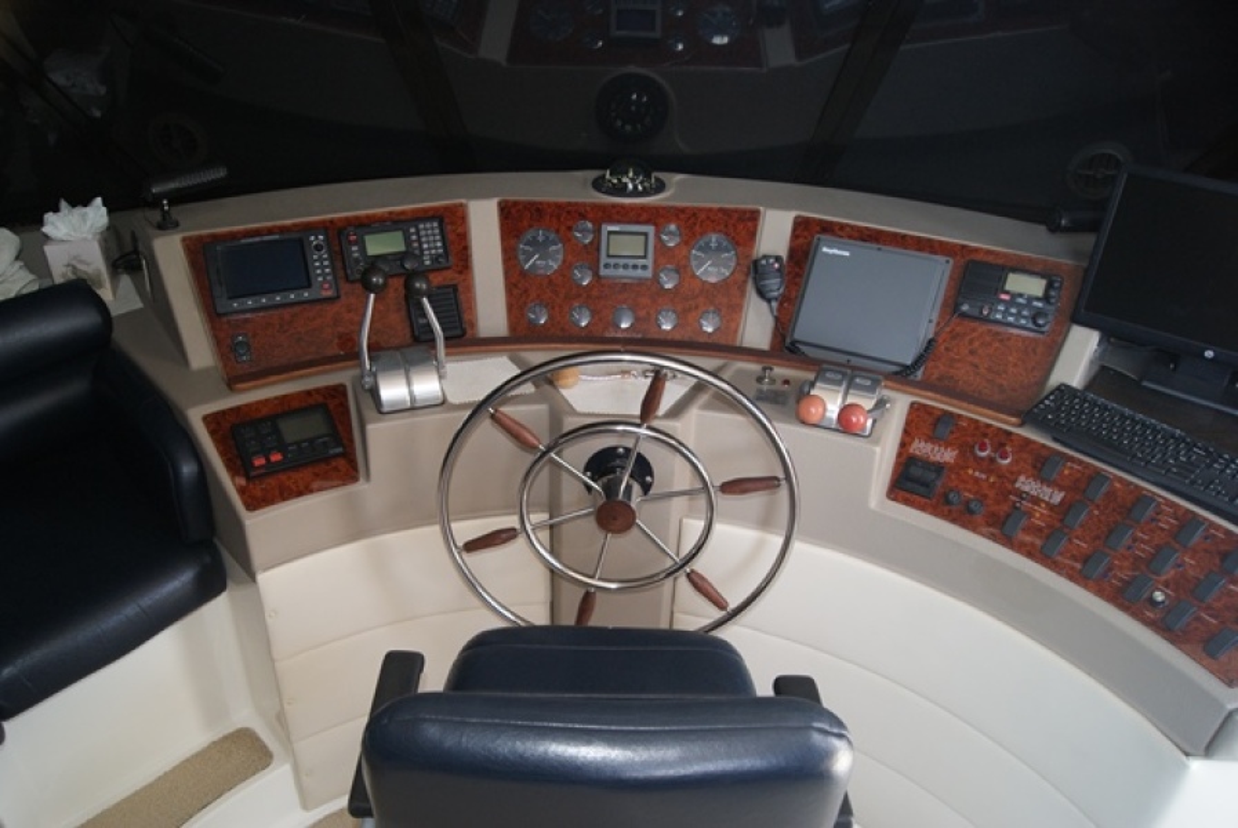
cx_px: 619
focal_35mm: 27
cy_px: 414
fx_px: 929
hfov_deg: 67.3
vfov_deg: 48.0
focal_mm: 18
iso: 400
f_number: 5.6
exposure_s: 1/80
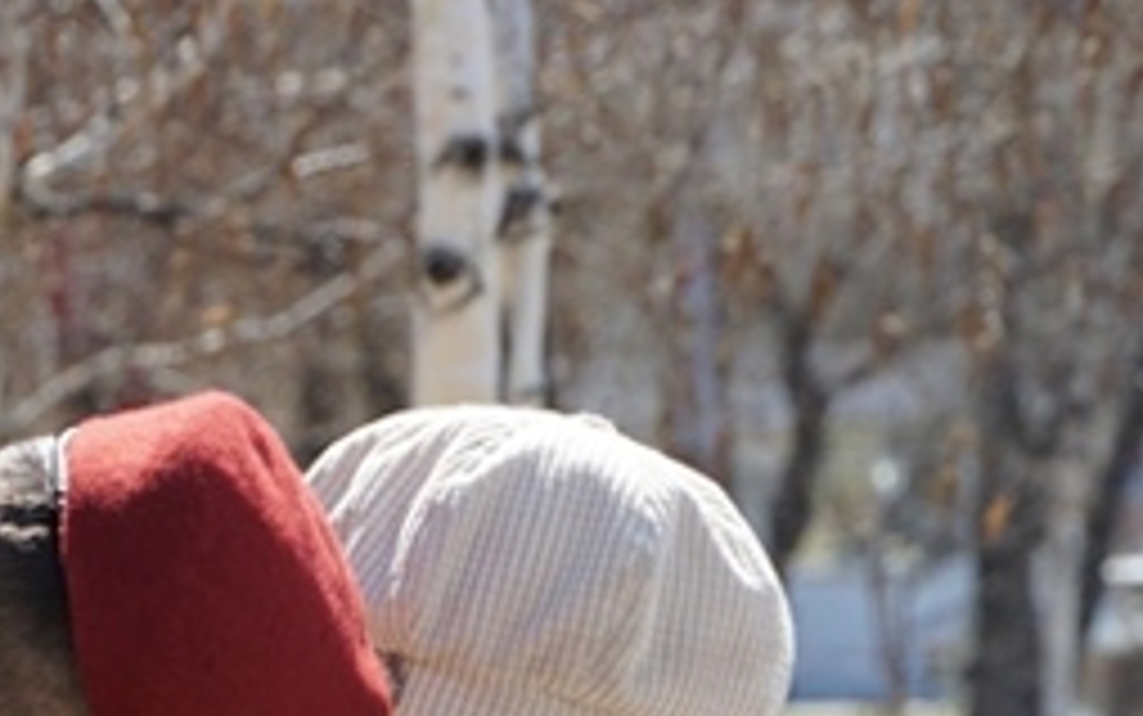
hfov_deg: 6.9
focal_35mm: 303
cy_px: 1018
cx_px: -338
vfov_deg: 4.3
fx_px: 9427
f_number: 6.3
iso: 100
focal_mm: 67
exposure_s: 1/200
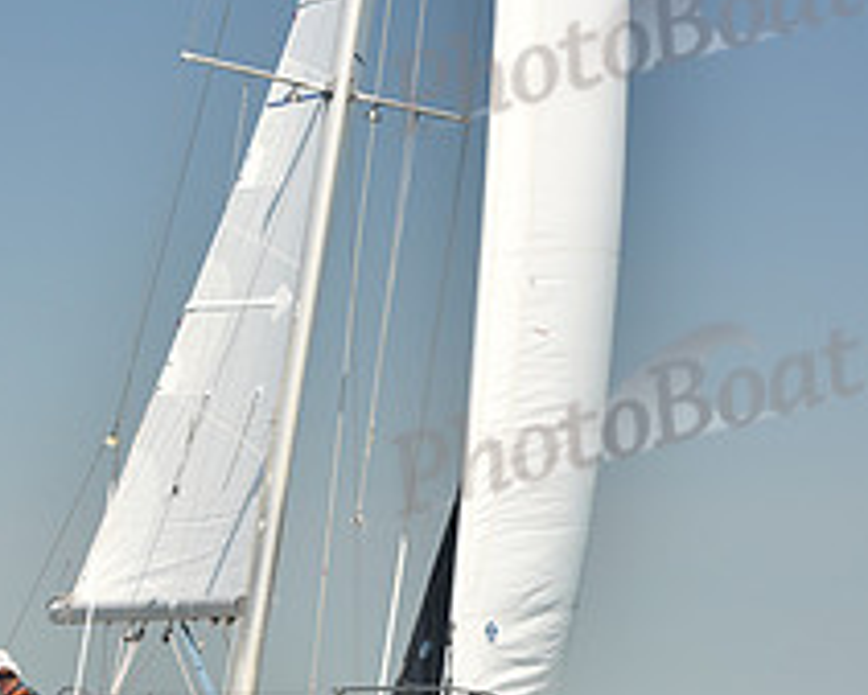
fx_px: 5629
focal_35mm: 219
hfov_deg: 8.8
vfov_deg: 7.0
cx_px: 181
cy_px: 681
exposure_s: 1/800
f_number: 4.5
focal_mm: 85
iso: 250
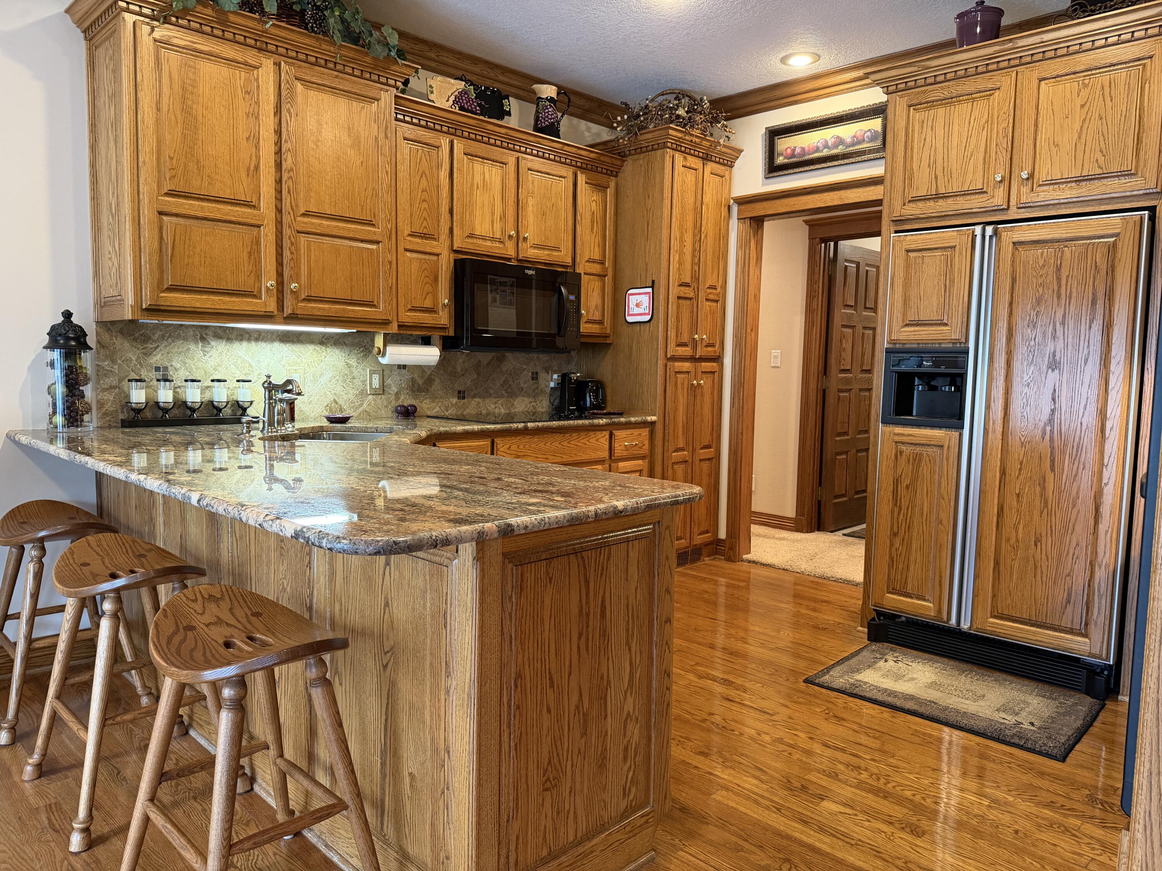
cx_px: 581
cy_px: 436
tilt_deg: -5.6
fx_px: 806
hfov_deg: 71.6
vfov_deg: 56.8
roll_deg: -0.8
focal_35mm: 24
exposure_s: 1/60
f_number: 1.78
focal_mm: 6.76
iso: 400
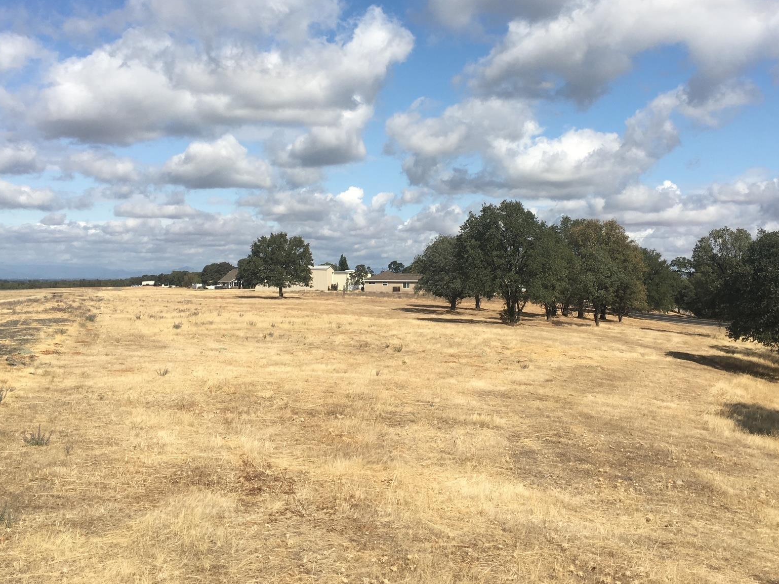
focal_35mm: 38
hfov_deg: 48.9
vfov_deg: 37.5
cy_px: 218
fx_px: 855
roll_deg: -0.3
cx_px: 434
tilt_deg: +5.7
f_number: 2.2
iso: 25
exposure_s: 1/2481
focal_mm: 4.15
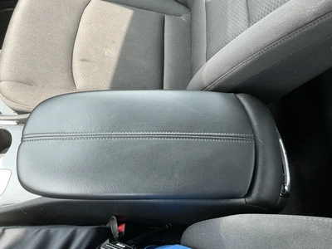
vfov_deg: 49.7
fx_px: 269
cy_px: 124
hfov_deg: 63.4
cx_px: 166
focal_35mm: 28
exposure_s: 1/122
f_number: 1.8
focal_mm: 3
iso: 32
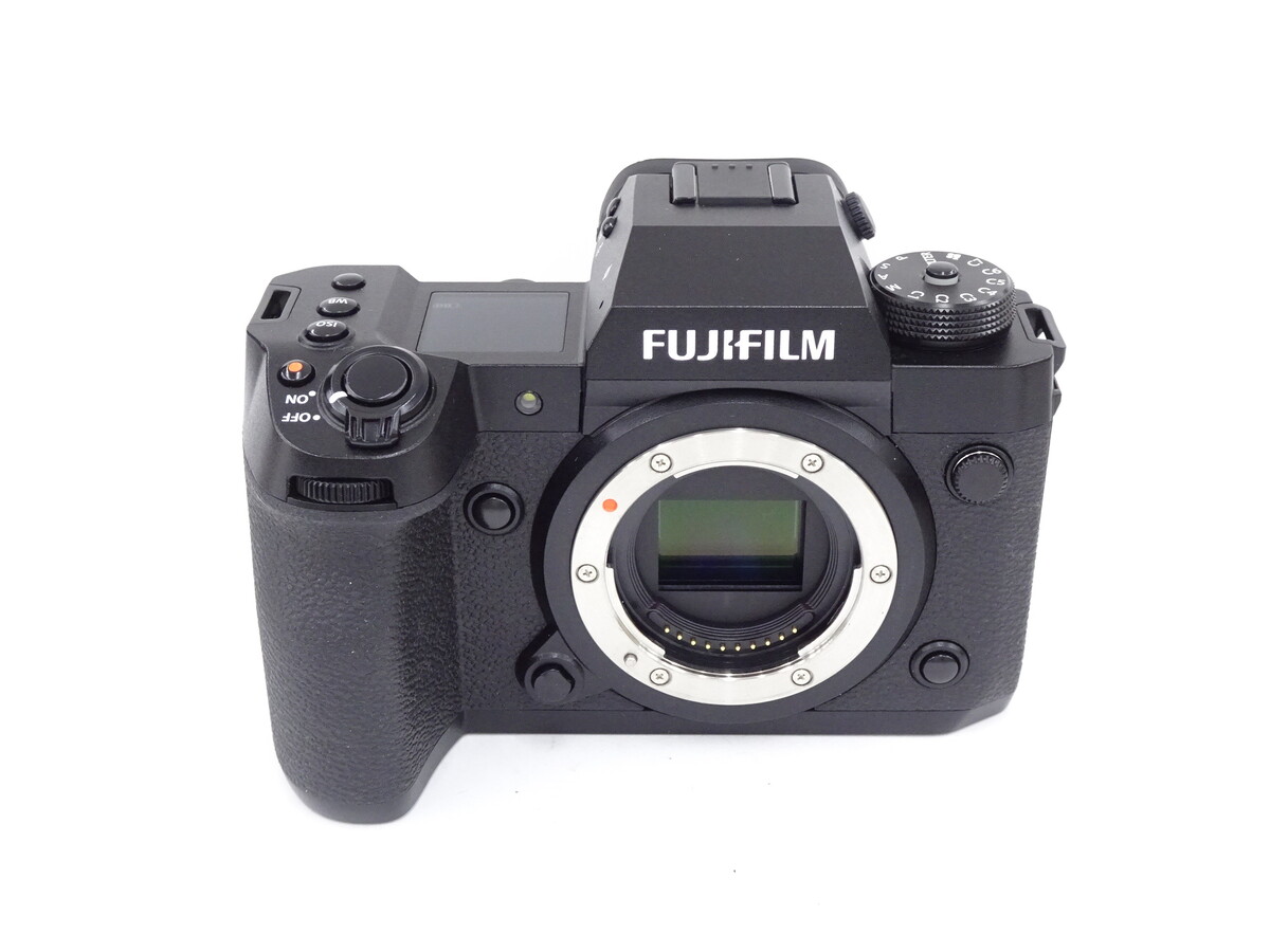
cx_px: 635
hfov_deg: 41.2
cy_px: 476
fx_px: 1688
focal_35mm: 46
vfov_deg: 31.5
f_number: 4.5
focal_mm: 7.87
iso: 640
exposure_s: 1/50
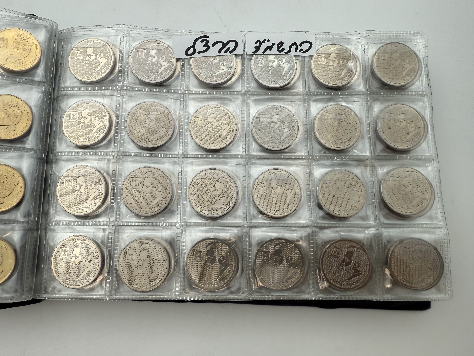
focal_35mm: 24
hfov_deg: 71.6
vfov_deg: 56.8
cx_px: 237
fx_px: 329
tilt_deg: -80.1
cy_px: 178
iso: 40
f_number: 2.2
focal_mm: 2.22
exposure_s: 1/269
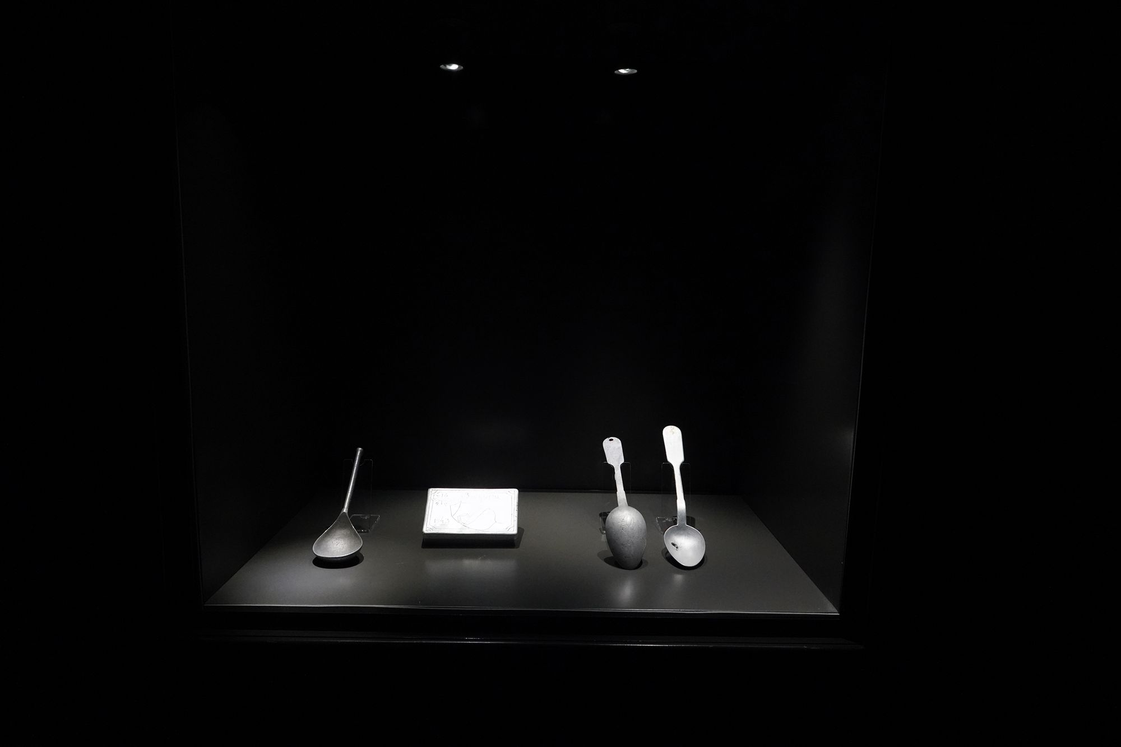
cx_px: 560
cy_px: 374
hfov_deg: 73.7
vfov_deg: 53.1
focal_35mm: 24
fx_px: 747
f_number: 8
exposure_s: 1/80
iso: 6400
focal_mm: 24
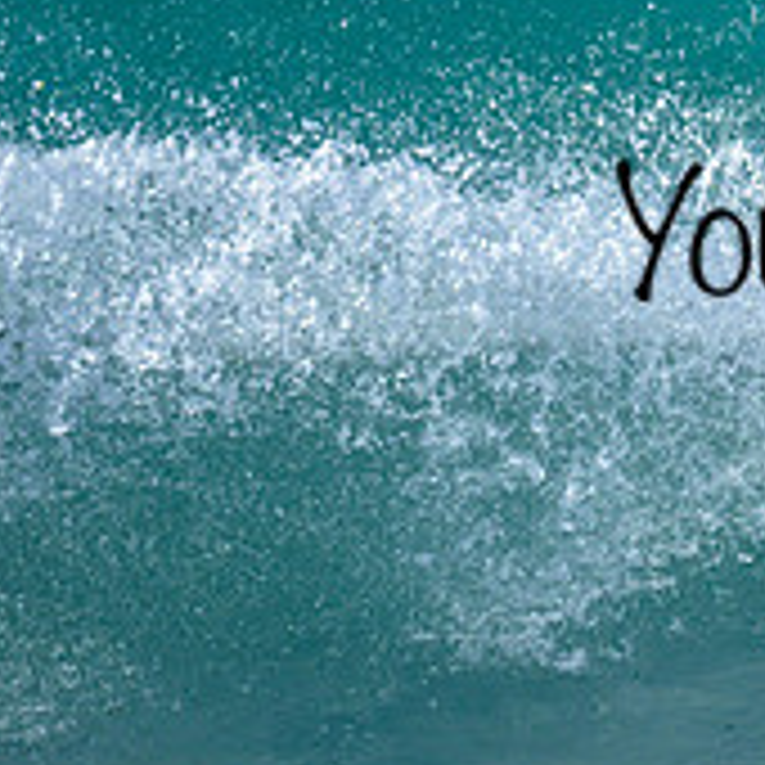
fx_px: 71783
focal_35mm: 2871
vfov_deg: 0.6
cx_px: 1150
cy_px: 131
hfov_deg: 0.6
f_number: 6.3
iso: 360
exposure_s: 1/2000
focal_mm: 800
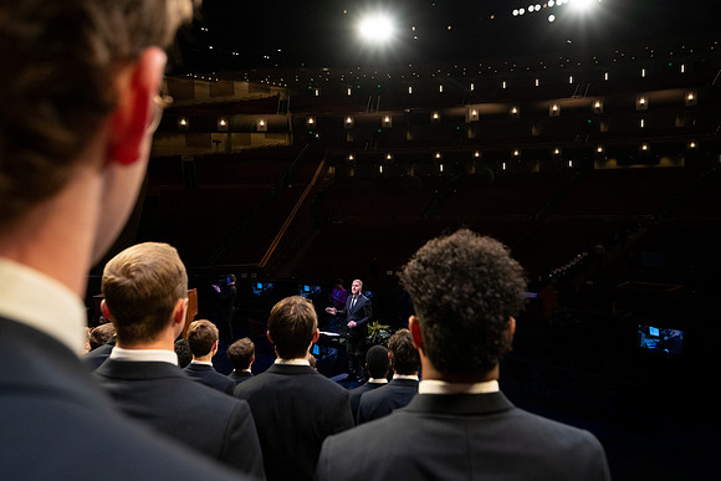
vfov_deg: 47.2
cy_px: 240
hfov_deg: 66.4
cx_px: 360
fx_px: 551
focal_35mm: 28
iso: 2000
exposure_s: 1/200
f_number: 5
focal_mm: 27.5
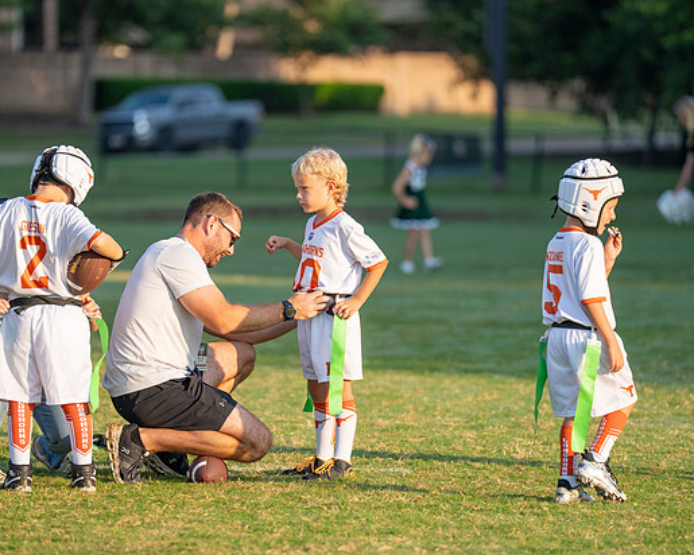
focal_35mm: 256
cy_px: 308
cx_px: 280
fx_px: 5258
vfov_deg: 6.0
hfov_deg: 7.6
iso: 200
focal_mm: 200
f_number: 2.8
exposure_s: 1/2500
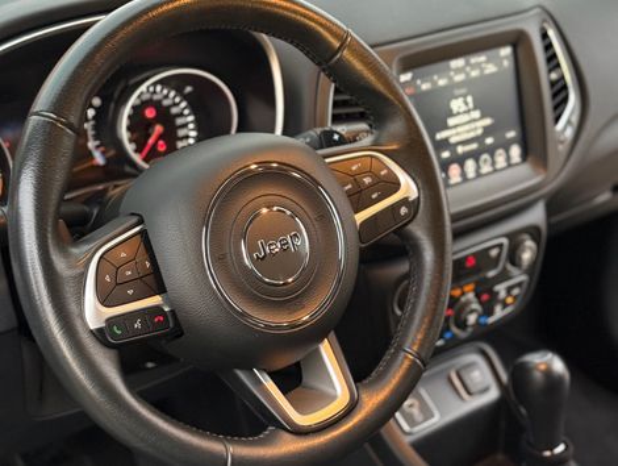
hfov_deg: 39.6
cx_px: 309
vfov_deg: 30.3
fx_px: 858
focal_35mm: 48
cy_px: 233
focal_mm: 6.76
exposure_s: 1/28
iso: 800
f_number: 1.78
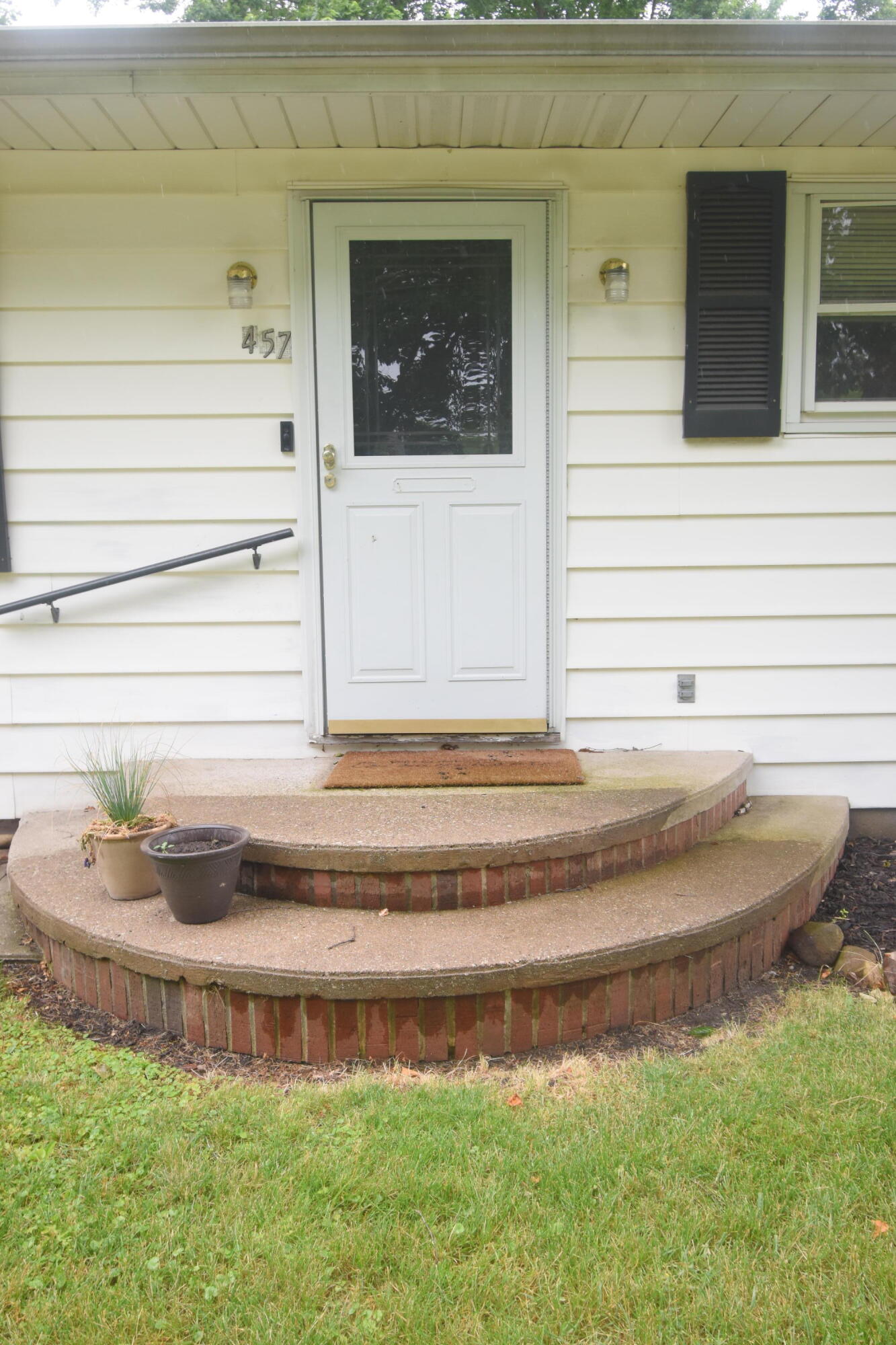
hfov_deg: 43.6
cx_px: 448
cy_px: 672
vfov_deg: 61.9
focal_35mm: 30
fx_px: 1120
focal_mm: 20
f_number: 5.6
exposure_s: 1/250
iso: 500
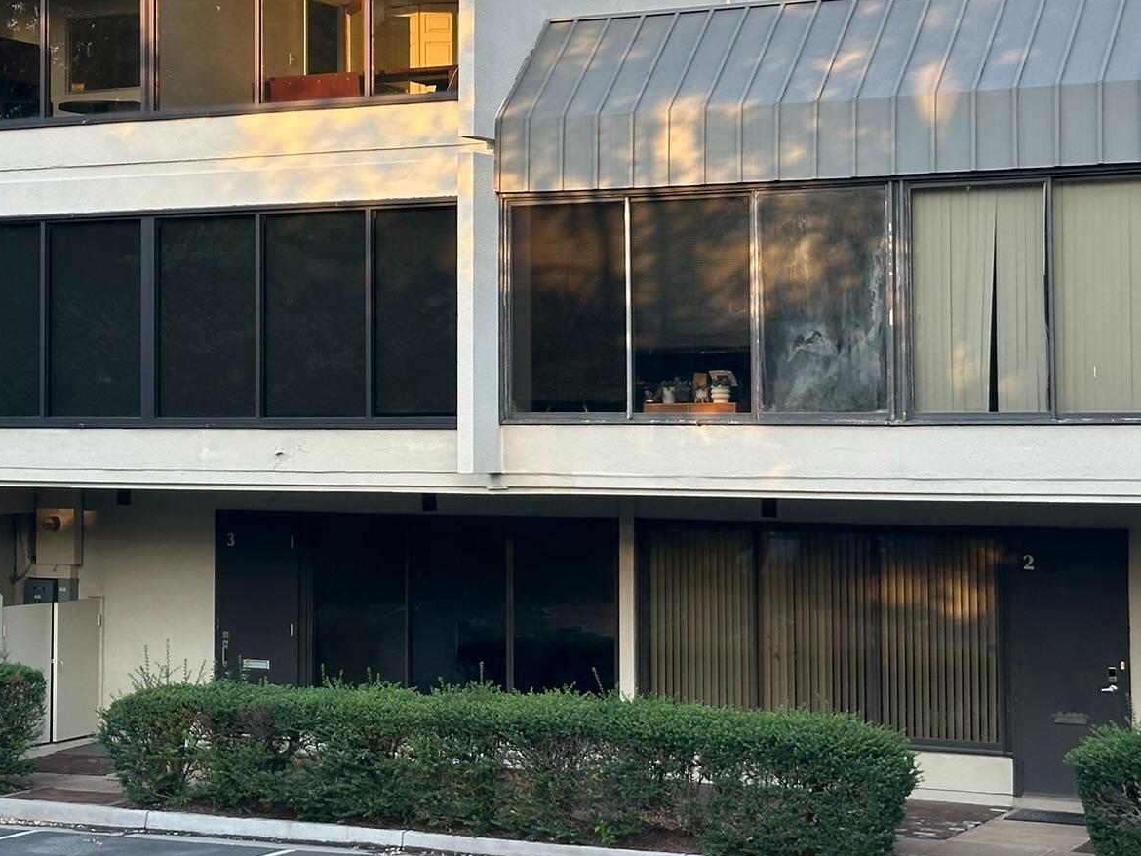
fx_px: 2769
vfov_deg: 17.5
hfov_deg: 23.1
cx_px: 306
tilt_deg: +3.0
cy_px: 283
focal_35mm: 84
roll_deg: -0.1
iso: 64
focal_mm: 6.86
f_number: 1.78
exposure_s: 1/329
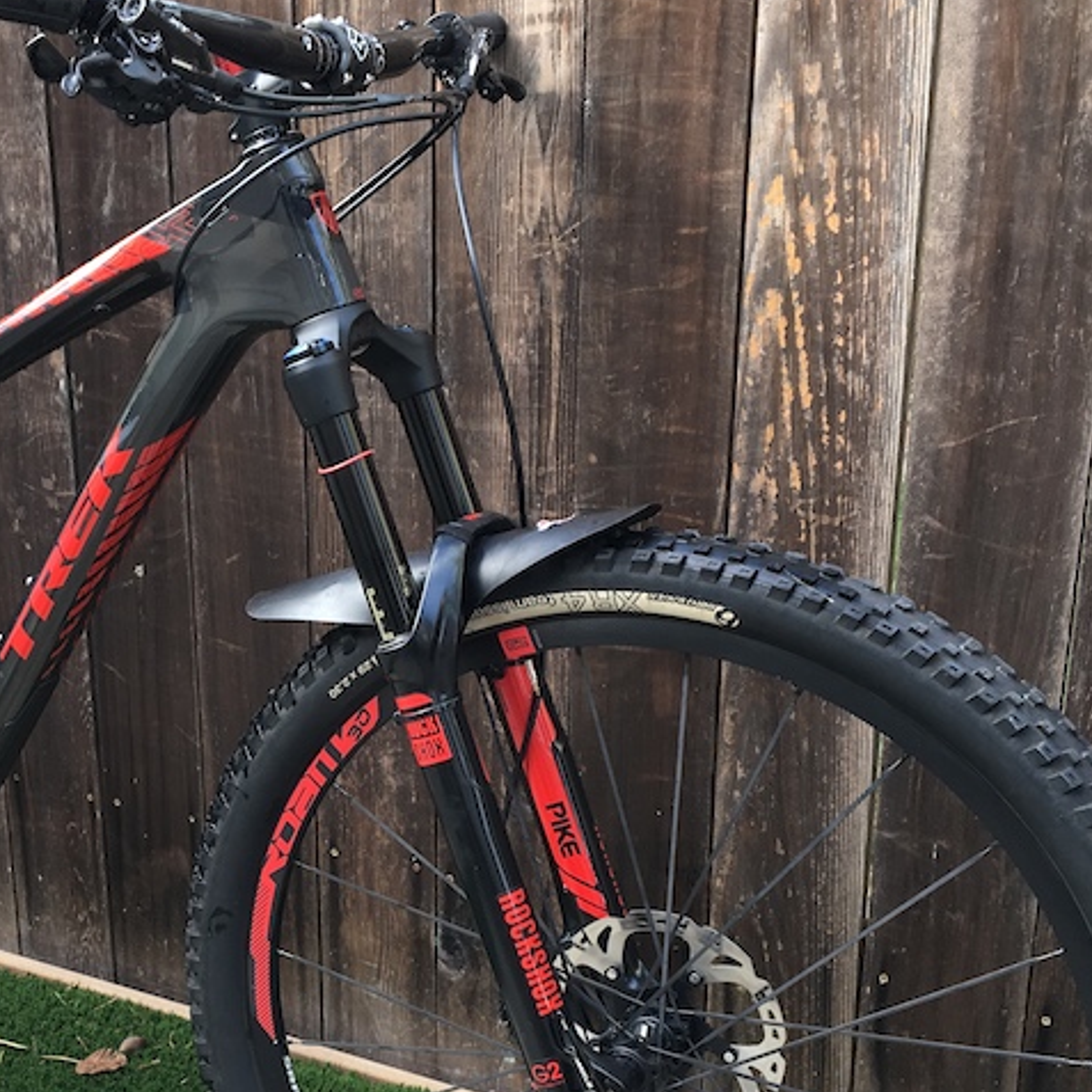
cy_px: 739
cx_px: 266
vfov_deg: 30.8
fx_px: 1963
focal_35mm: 55
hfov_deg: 30.5
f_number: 2.2
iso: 25
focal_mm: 4.15
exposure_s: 1/60
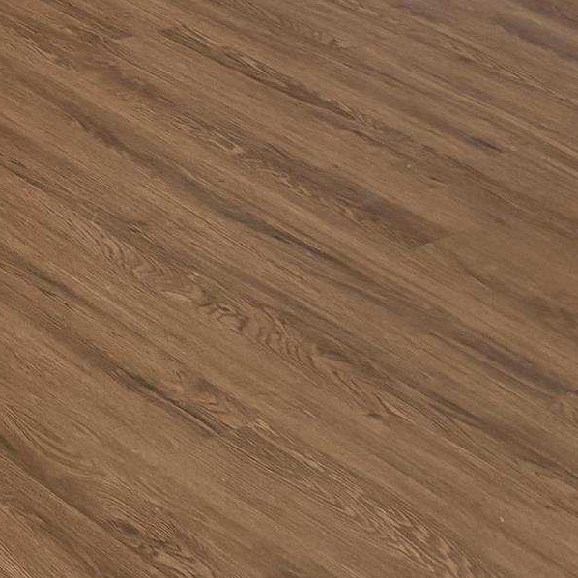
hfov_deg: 13.6
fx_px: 2229
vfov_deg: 13.7
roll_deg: -6.0
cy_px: -343
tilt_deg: -14.2
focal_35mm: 118
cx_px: -361
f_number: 1.6
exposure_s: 1/60
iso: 250
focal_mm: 5.96
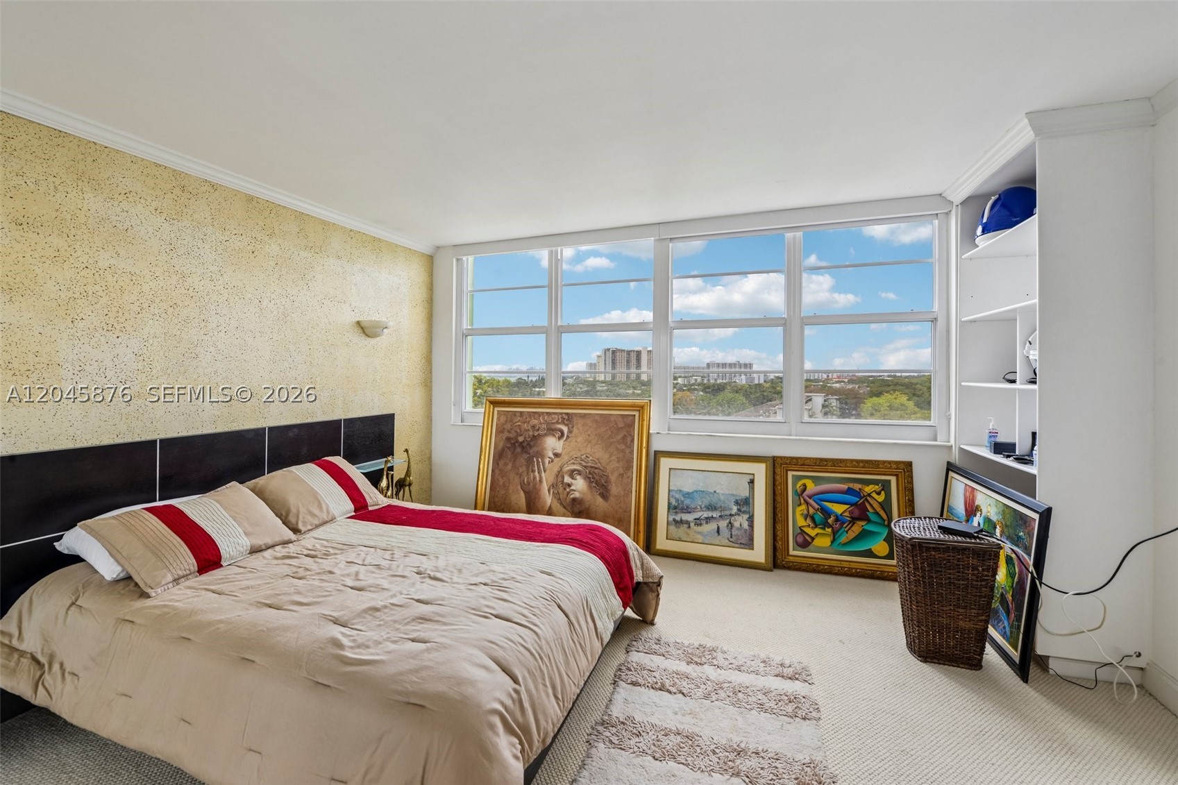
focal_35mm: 14
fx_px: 458
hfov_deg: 104.3
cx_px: 589
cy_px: 392
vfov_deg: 81.2
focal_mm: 14
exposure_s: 1/100
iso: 200
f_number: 9
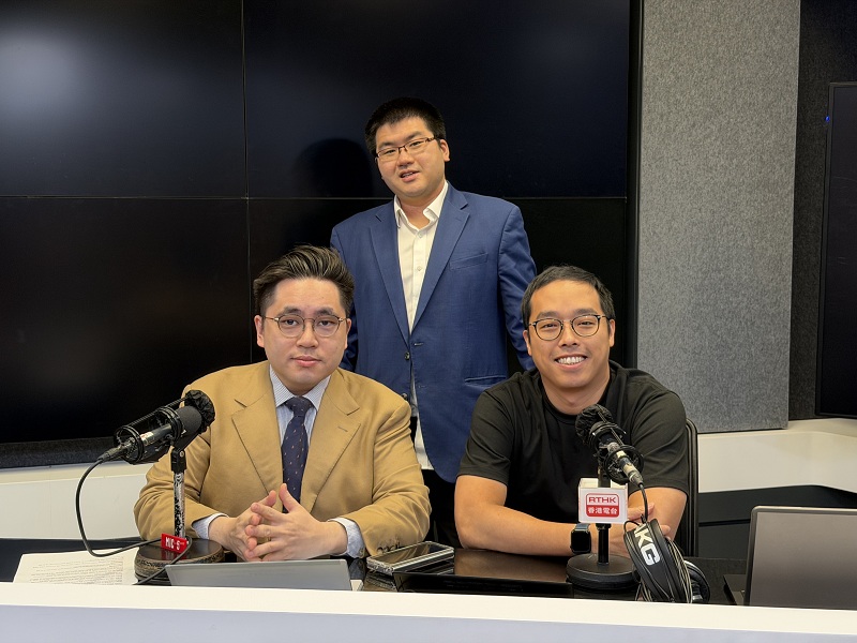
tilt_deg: -5.3
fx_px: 1188
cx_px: 428
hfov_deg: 39.7
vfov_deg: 30.3
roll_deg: +0.7
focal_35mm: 48
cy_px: 322
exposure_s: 1/51
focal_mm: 6.76
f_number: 1.78
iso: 80
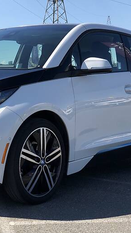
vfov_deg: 24.2
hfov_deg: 13.7
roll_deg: -0.8
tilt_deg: -4.0
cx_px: 23
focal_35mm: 88
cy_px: 113
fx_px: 543
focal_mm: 6
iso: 16
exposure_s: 1/906
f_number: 2.4
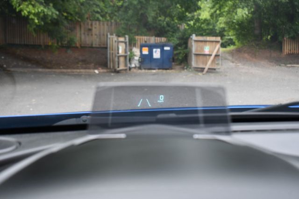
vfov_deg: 28.0
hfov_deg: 41.1
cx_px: 150
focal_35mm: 48
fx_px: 398
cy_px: 100
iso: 320
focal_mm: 32
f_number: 5.6
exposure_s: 1/250
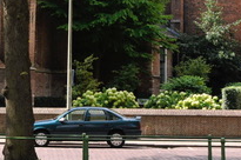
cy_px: -56
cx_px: 47
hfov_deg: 16.1
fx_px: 846
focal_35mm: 127
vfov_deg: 10.5
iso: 400
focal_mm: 27
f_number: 8
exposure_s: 1/320
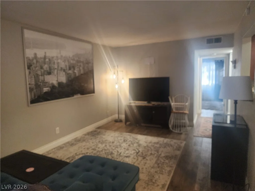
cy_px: 96
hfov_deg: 73.9
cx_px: 128
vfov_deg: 58.9
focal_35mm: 23
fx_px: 169
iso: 800
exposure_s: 1/120
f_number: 1.8
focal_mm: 6.4
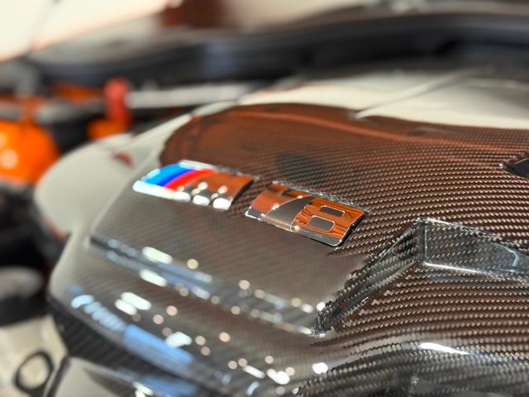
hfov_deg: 39.7
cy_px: 198
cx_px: 264
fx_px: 734
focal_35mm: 48
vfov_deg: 30.3
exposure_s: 1/120
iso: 320
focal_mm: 6.76
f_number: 1.78
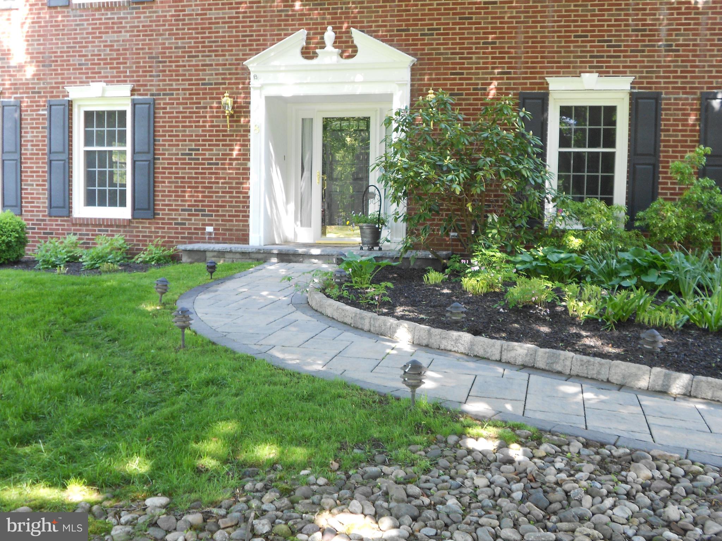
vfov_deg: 38.7
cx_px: 361
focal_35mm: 37
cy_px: 270
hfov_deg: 50.1
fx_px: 772
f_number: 3.9
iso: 125
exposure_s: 1/30
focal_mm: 6.7
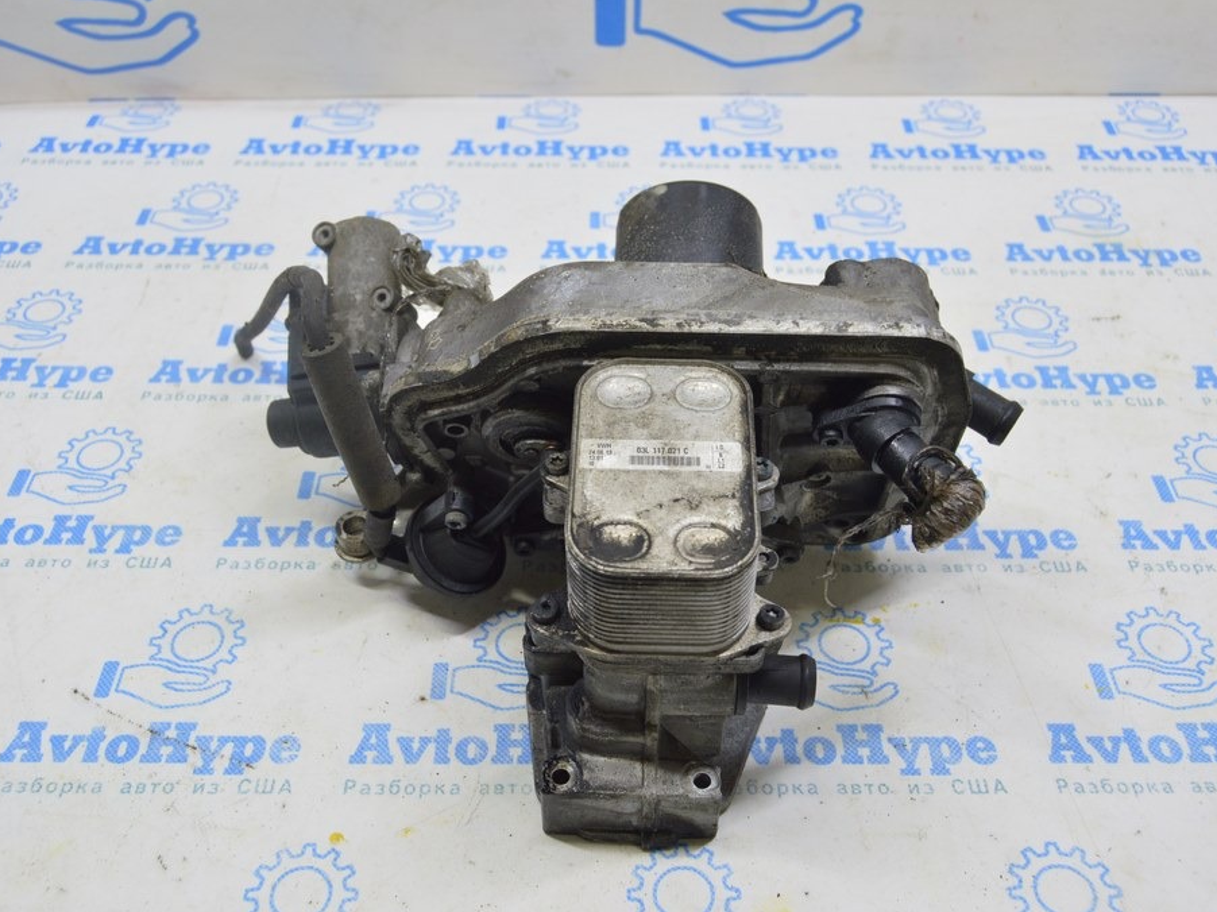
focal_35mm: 36
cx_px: 604
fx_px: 1265
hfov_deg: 51.4
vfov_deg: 39.6
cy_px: 455
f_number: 5.6
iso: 400
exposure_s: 1/20
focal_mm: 22
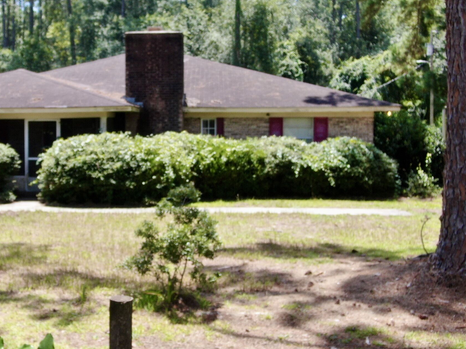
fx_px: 808
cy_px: 166
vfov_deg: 24.4
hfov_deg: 31.8
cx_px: 138
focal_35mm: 60
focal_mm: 5.57
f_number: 3.2
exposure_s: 1/320
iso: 100
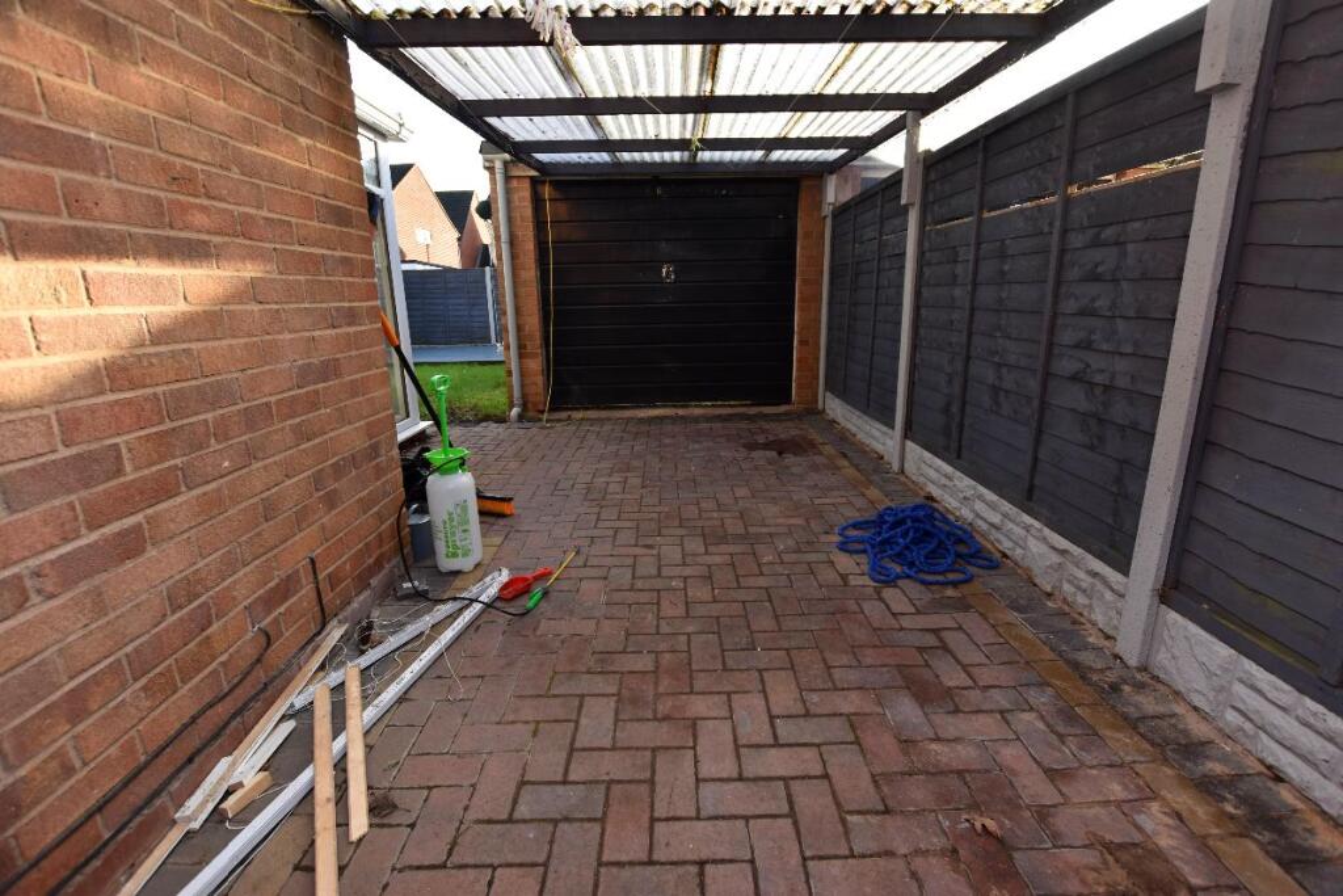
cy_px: 448
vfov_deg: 77.3
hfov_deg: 100.4
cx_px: 672
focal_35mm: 15
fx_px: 560
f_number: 5
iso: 180
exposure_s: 1/200
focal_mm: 10
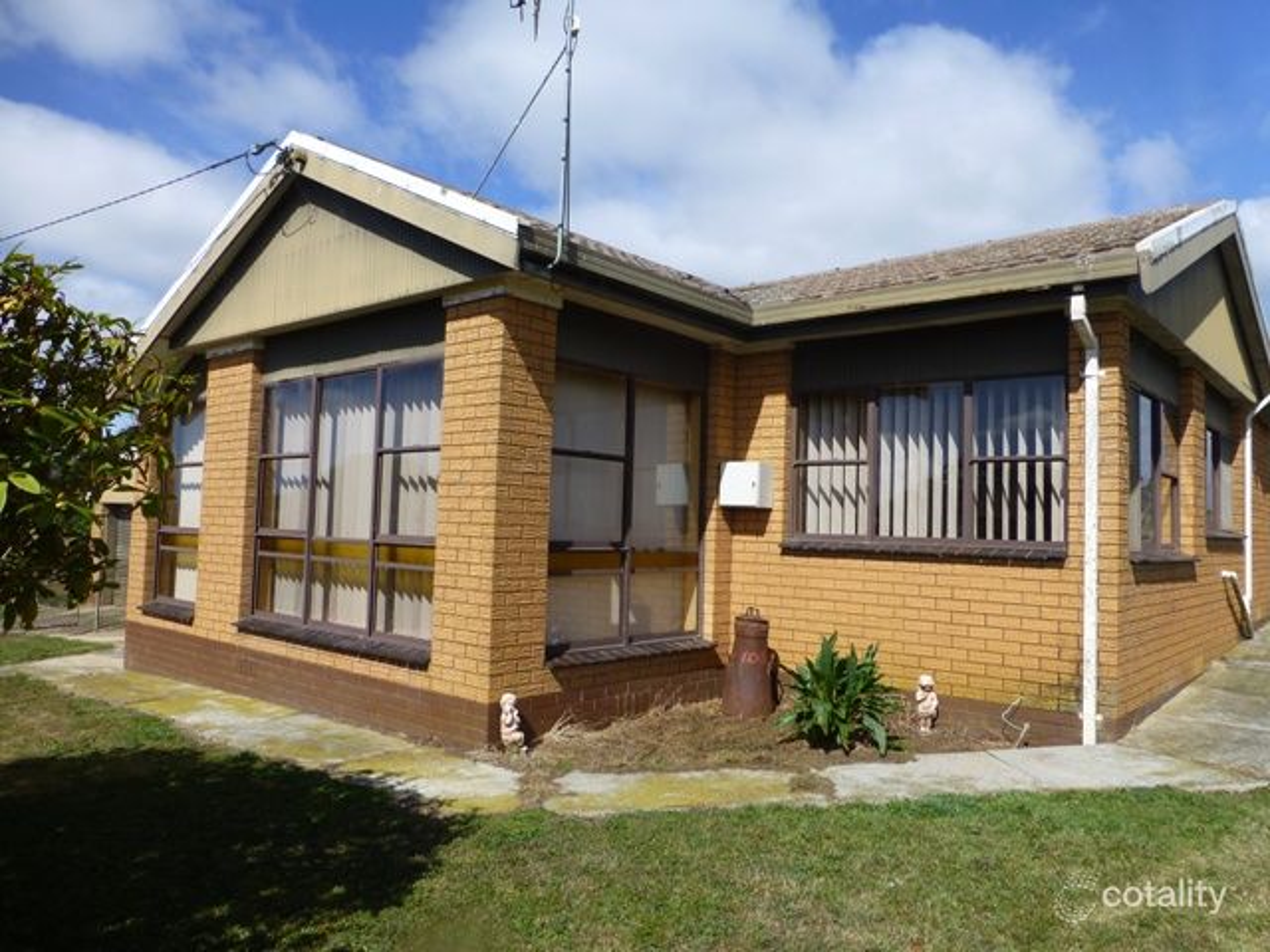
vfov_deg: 56.8
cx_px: 635
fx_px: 881
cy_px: 476
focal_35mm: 24
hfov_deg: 71.6
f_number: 4
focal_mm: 4.3
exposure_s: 1/1000
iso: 100
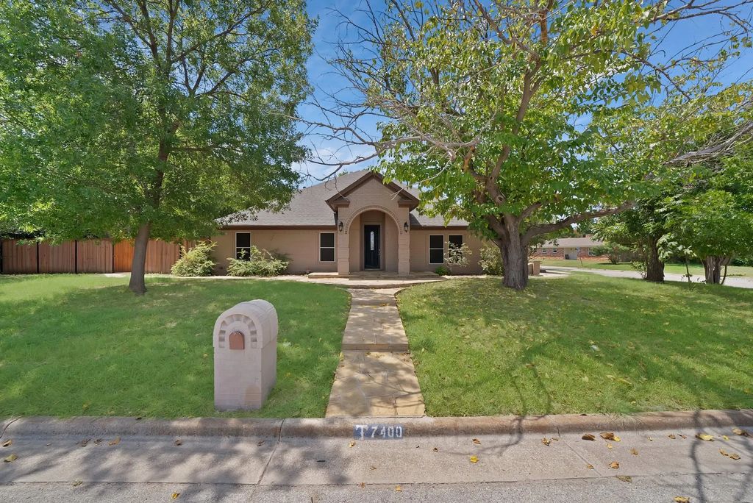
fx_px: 251
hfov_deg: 112.6
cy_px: 252
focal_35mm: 12
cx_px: 376
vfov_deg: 90.1
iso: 640
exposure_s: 1/160
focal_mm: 12
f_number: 9
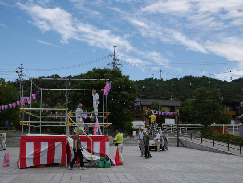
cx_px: 122
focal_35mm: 46
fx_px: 323
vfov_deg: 31.6
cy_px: 92
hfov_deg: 41.2
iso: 200
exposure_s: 1/320
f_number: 9
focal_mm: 23
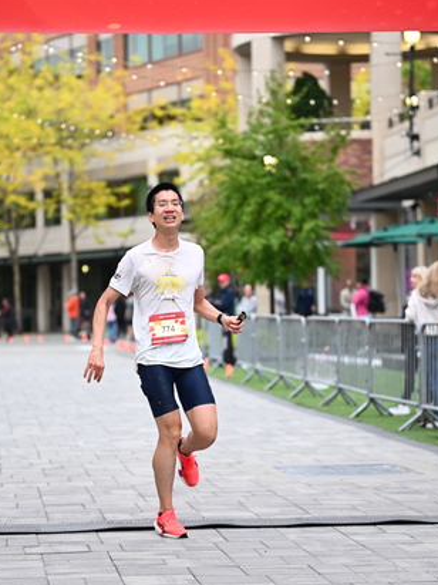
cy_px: 316
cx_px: 205
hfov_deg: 13.2
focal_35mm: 112
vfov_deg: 17.6
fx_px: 1891
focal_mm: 87
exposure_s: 1/1250
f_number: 2.8
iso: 1600
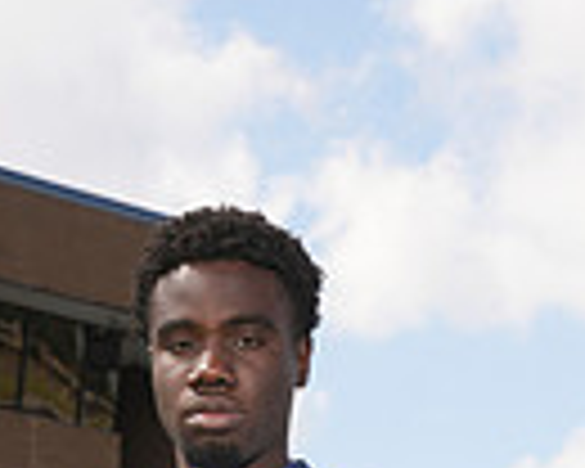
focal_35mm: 185
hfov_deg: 10.4
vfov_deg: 7.9
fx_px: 3203
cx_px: 230
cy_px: 1008
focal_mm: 57
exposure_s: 1/200
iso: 100
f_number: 8
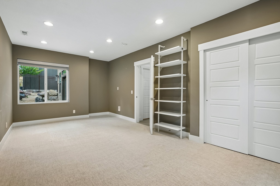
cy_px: 93
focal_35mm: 17
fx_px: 132
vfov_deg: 70.4
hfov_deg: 93.3
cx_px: 140
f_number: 8
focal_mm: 17
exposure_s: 1/2.5
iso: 400
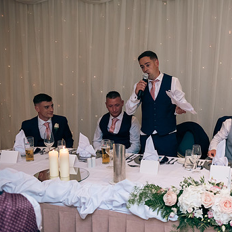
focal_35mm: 46
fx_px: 349
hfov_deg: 35.7
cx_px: 182
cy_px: 120
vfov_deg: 36.8
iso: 640
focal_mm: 32
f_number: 3.5
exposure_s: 1/160
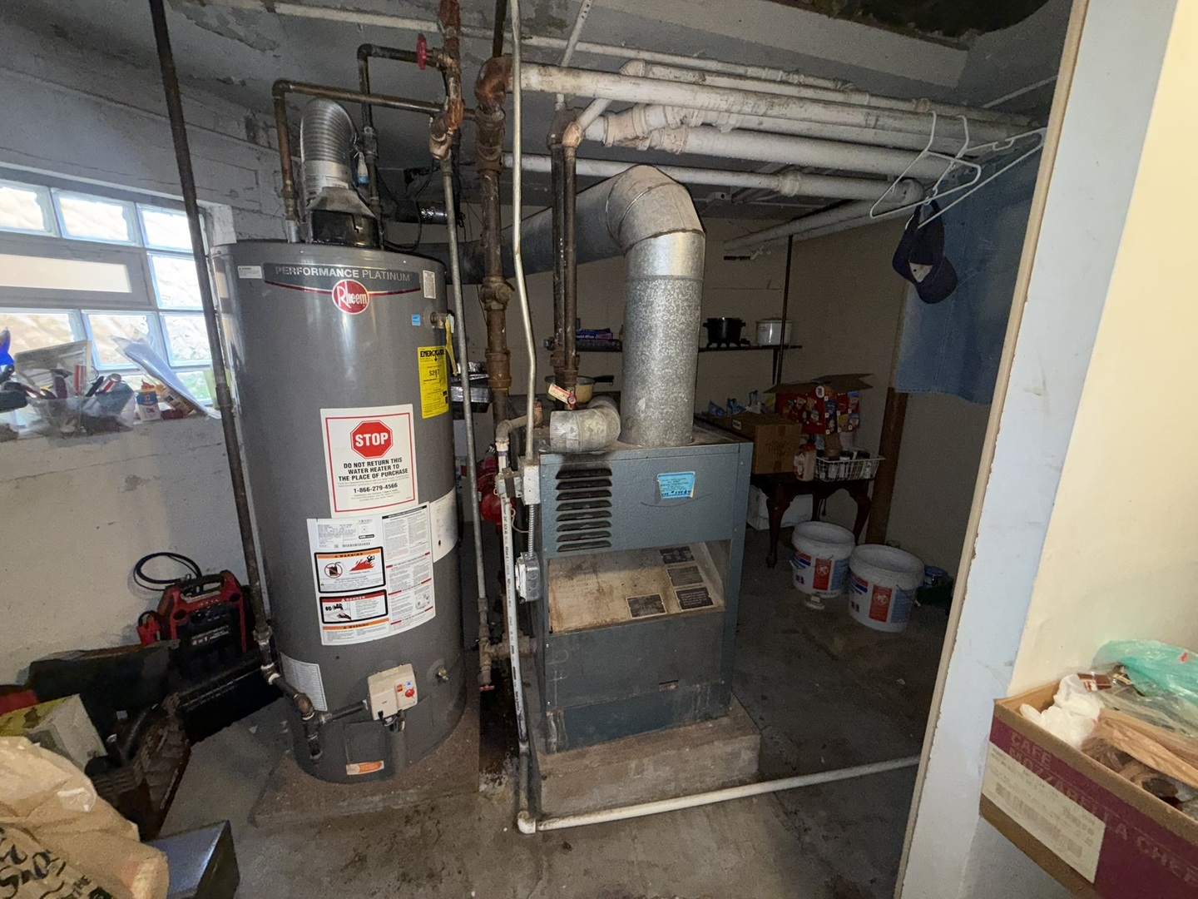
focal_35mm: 14
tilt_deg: -13.7
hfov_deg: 102.1
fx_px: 485
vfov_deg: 85.7
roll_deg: +0.2
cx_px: 599
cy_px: 450
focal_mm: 2.22
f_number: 2.2
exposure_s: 1/40
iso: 200
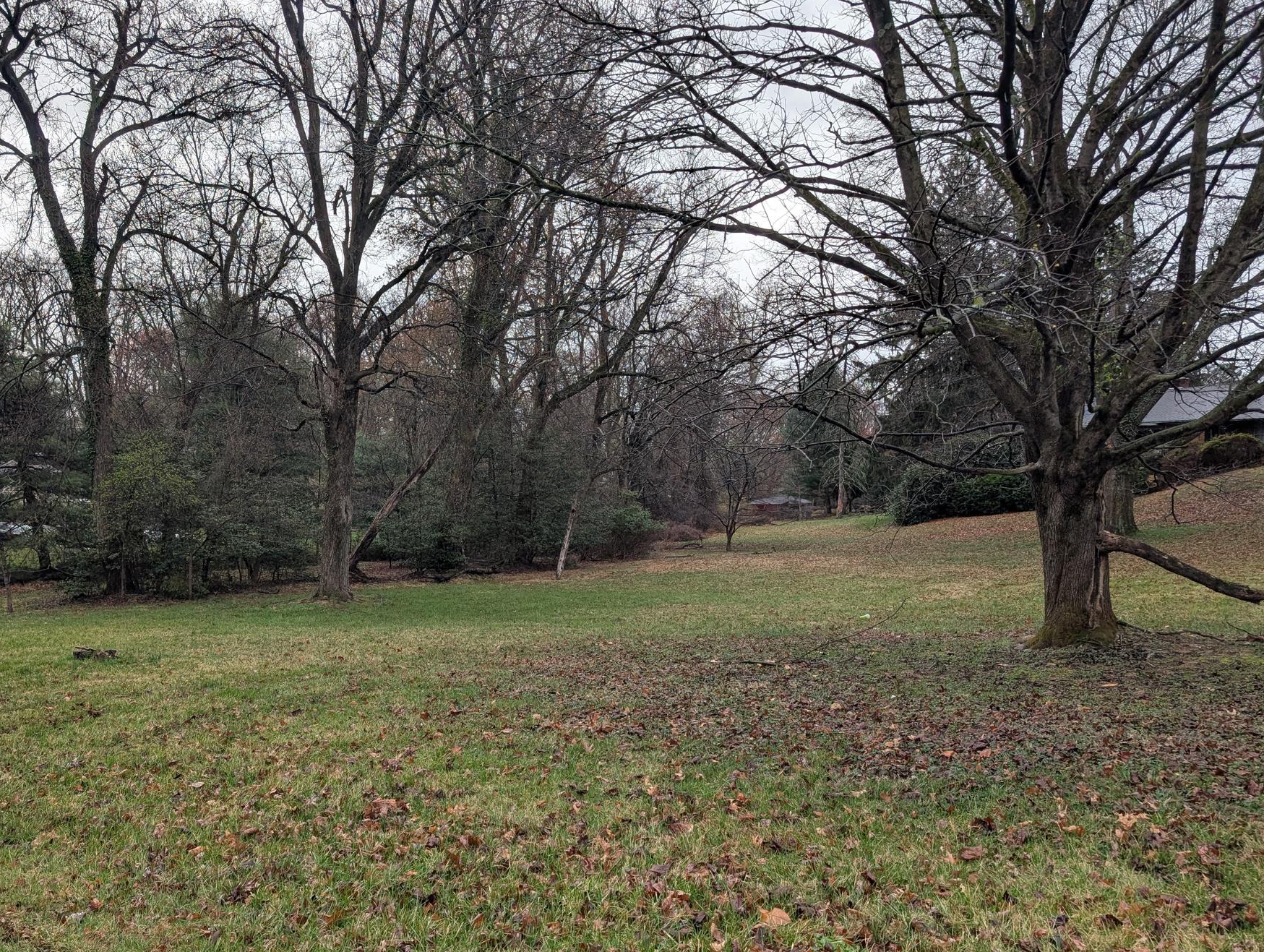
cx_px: 557
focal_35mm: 28
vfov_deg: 49.7
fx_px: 1024
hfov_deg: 63.2
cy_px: 552
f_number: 1.68
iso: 22
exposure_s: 1/359
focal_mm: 6.9
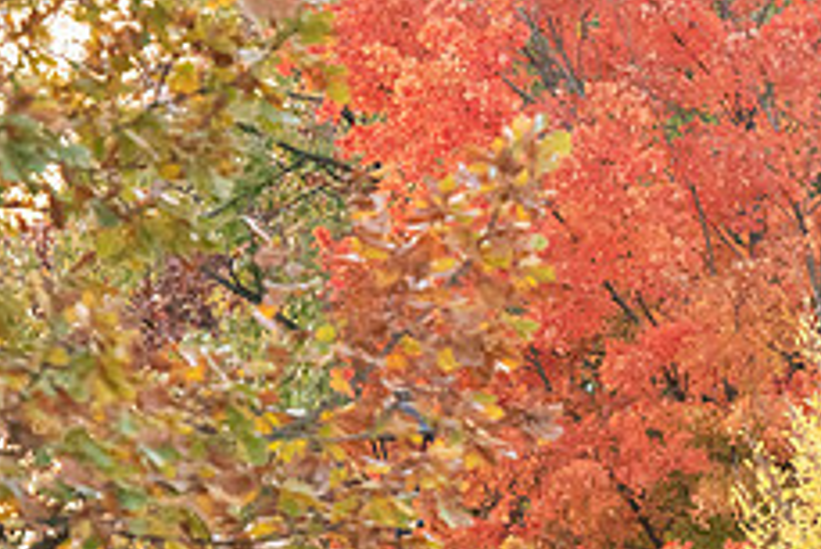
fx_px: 8101
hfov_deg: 5.8
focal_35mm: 355
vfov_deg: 3.9
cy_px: 540
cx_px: 739
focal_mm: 140
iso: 2500
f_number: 4
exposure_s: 1/250
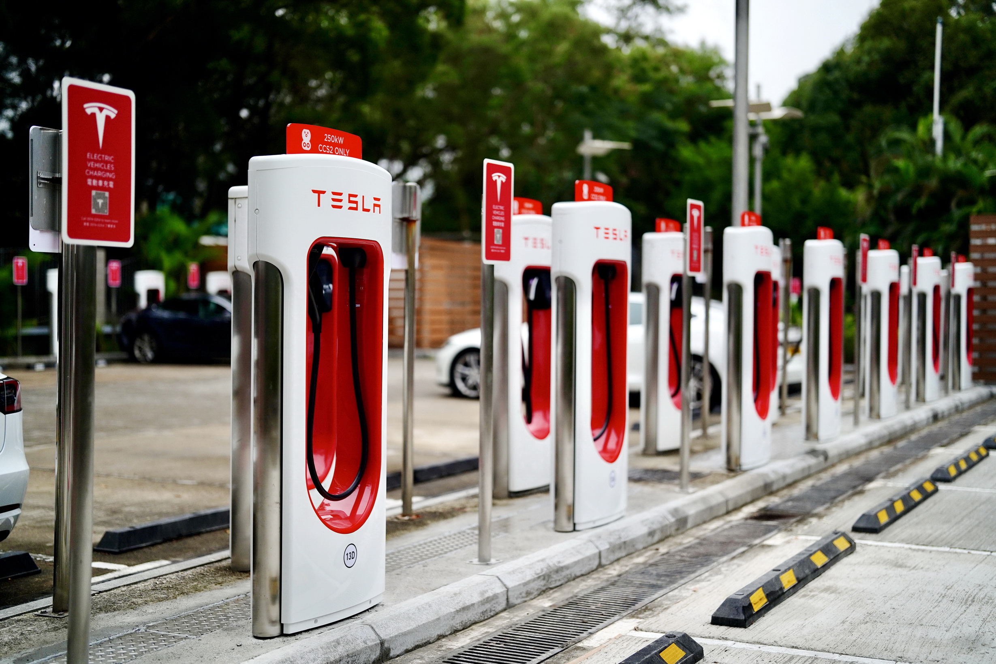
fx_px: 1383
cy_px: 332
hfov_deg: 39.6
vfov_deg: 27.0
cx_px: 498
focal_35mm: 50
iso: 400
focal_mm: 50
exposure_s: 1/3200
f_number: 1.2
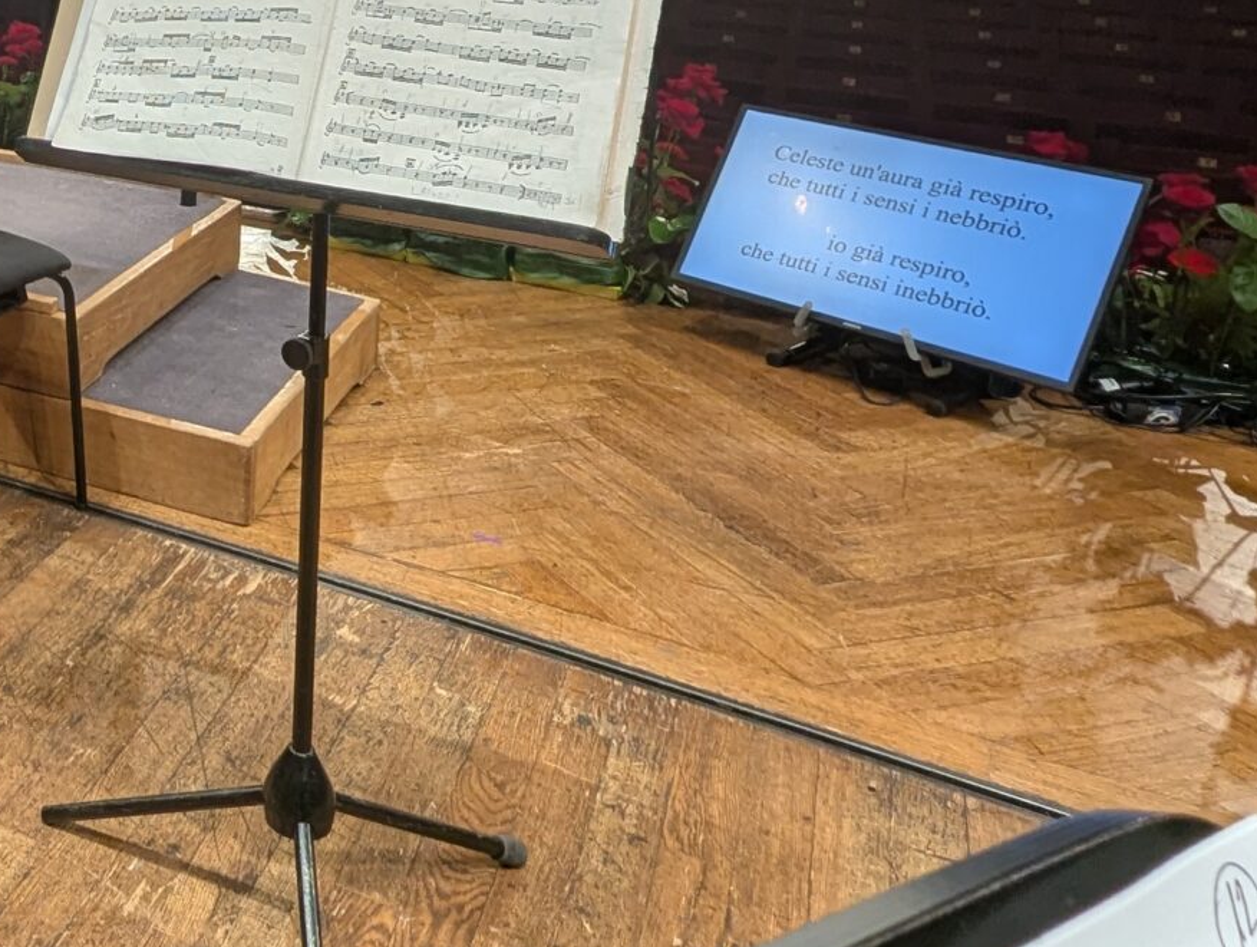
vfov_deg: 35.0
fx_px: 1382
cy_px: 49
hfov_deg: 39.2
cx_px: -158
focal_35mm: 38
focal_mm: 1.95
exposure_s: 1/61.6
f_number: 2.2
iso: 45
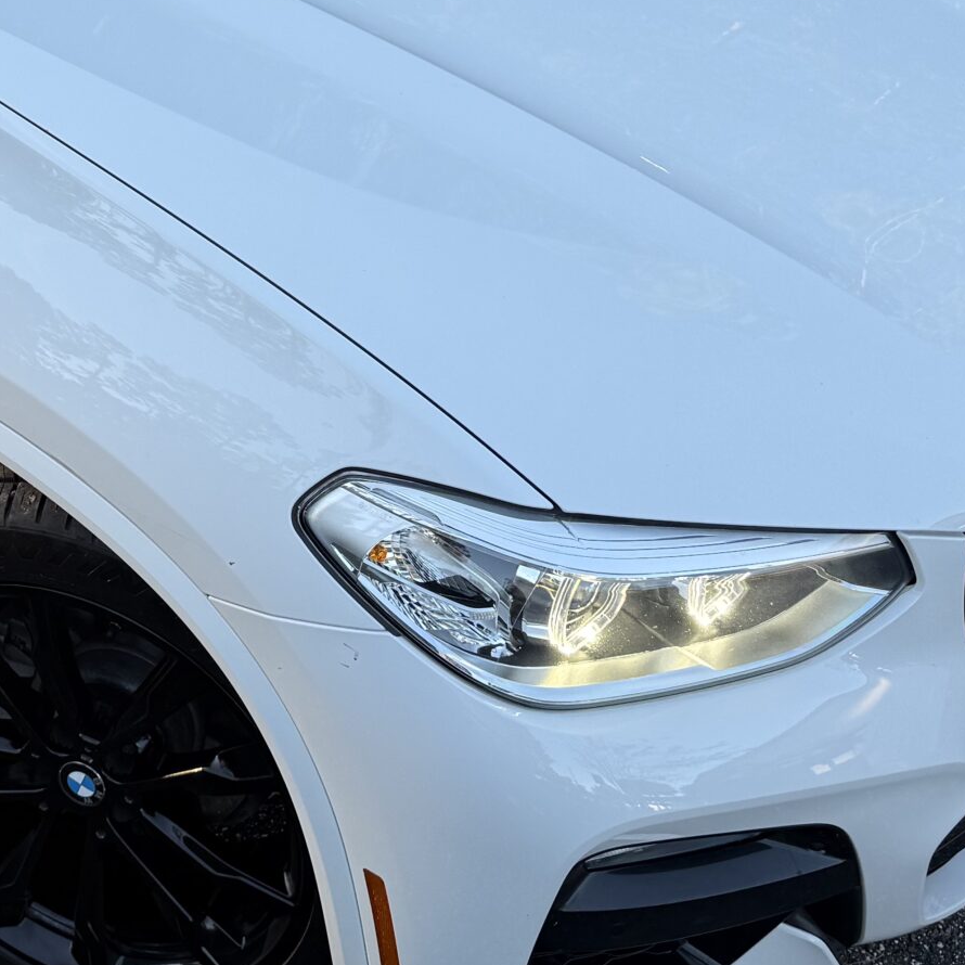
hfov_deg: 27.3
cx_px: 119
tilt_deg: -28.2
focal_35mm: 61
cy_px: 105
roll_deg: -1.1
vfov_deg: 27.2
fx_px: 1924
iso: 80
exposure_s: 1/423
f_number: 1.78
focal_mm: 6.76
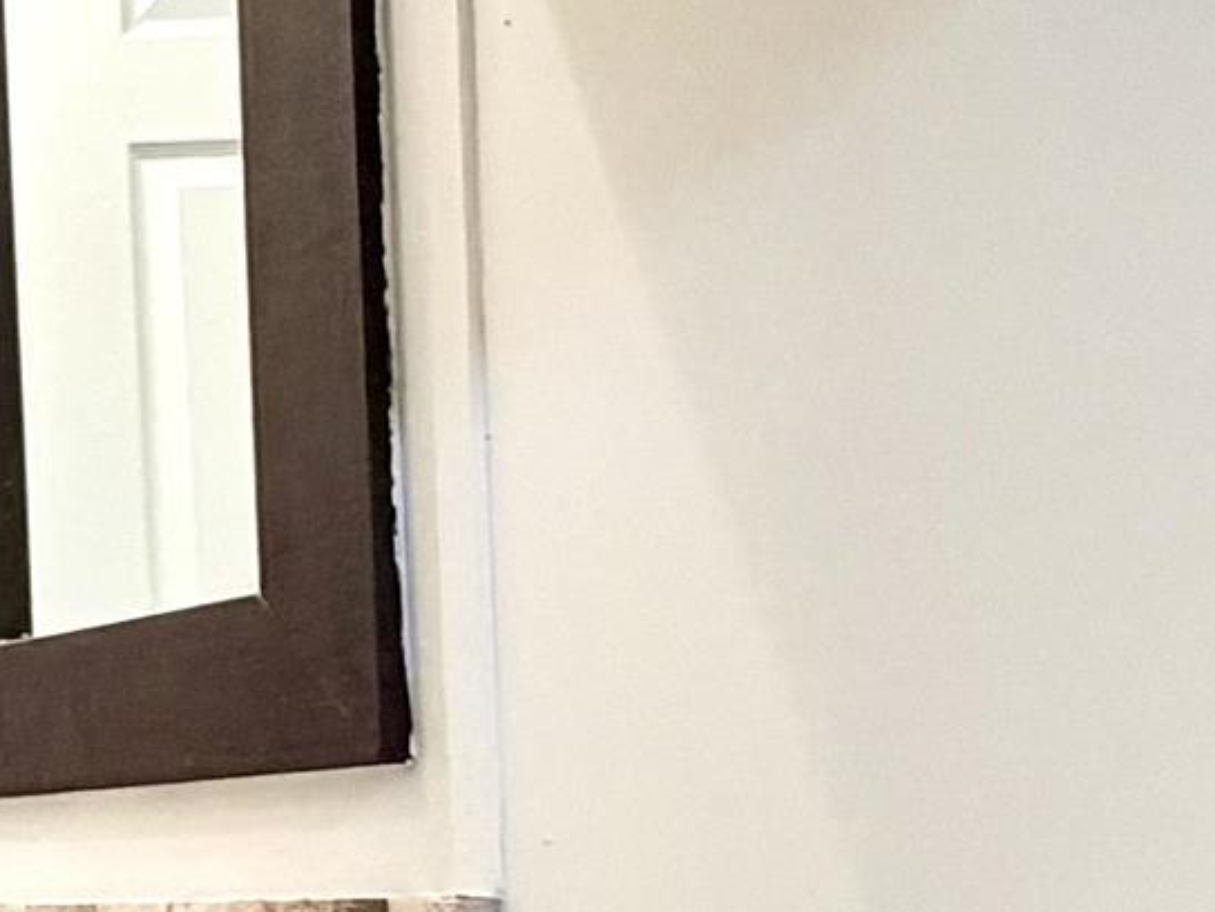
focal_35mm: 79
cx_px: -1432
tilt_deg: +1.9
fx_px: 2773
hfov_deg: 16.4
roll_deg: -0.1
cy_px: 852
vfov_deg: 18.3
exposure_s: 1/60
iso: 200
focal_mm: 2.22
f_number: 2.2
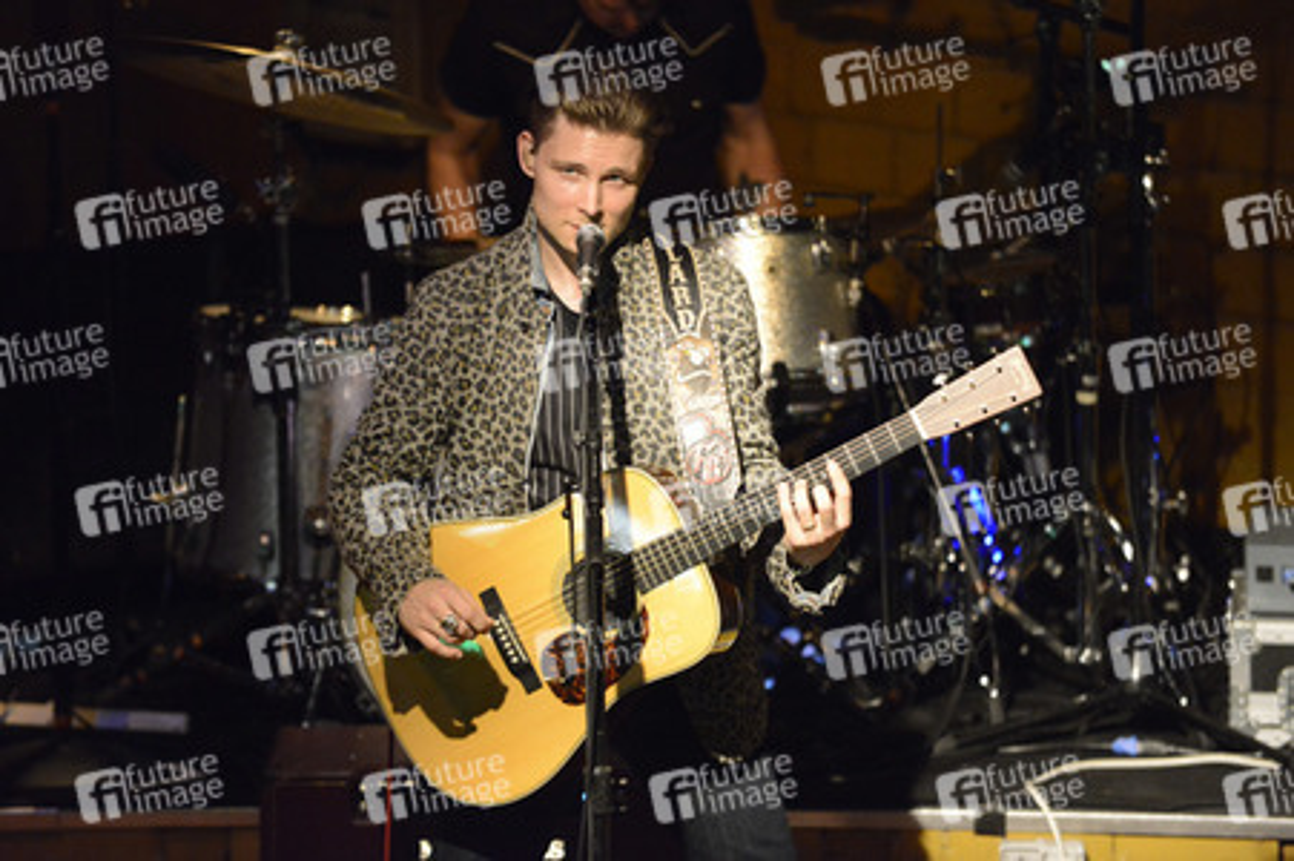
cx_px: 647
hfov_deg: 10.3
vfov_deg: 6.9
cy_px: 430
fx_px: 7183
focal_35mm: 200
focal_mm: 200
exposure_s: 1/125
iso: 8063
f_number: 2.8
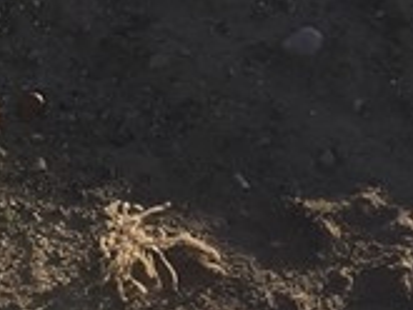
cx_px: -250
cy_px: -402
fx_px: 2149
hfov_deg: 10.5
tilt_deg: -10.3
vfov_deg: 7.7
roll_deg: -0.7
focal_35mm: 180
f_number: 2.2
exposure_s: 1/1883
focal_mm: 4.15
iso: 32
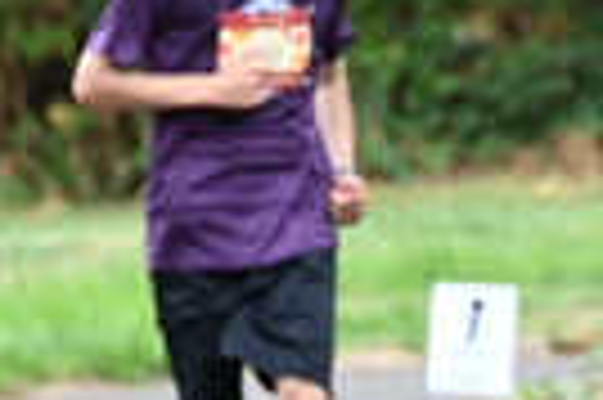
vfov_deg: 1.7
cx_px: 940
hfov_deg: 2.5
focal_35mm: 821
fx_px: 13735
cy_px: 101
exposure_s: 1/250
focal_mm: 200
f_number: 6.3
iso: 1100
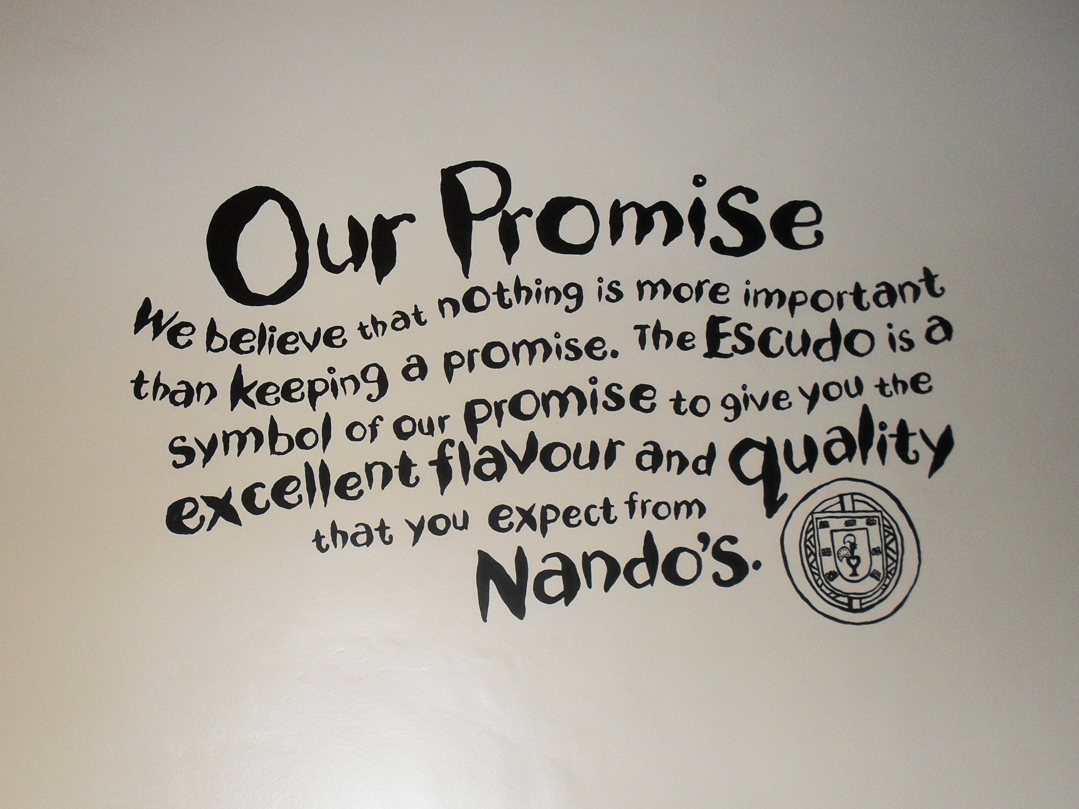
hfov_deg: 52.6
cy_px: 404
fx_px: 1091
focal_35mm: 35
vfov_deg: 40.7
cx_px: 540
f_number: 3.2
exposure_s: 1/45
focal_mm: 6.3
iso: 200
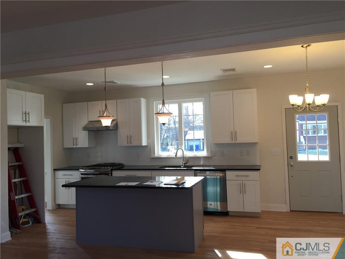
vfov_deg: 48.2
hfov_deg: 61.7
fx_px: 289
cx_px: 172
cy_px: 130
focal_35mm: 29
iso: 50
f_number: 2.2
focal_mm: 4.15
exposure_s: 1/120
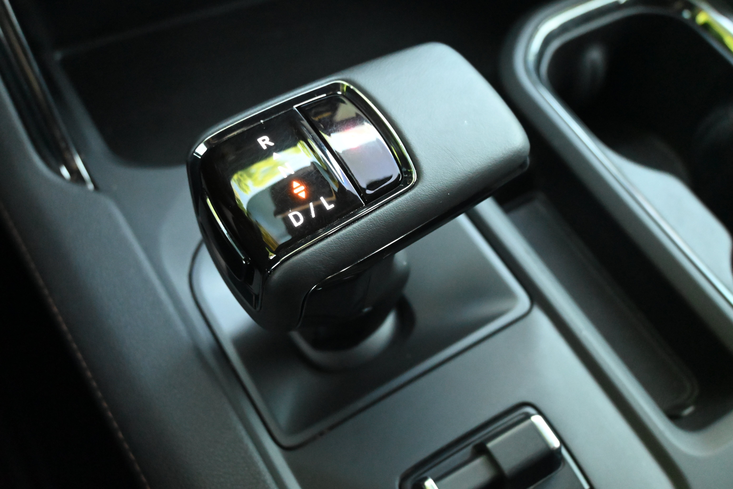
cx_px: 366
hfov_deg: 46.4
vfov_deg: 31.9
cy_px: 244
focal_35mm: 42
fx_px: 855
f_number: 4.5
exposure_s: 1/60
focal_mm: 28
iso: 7200
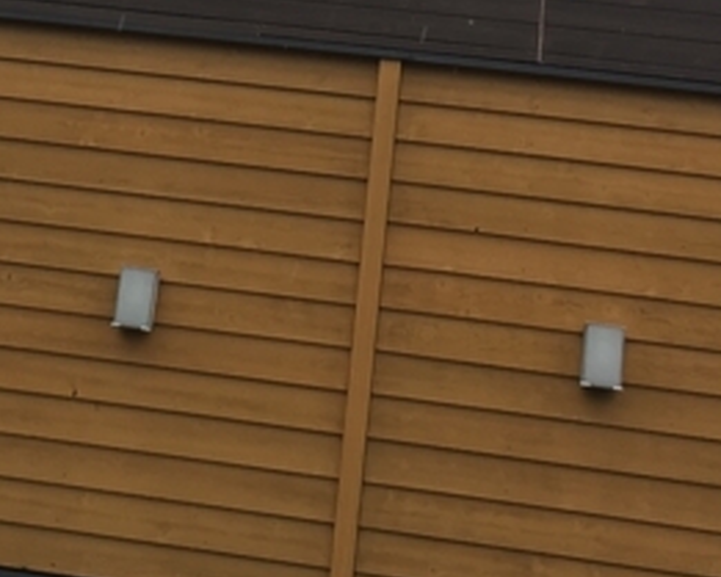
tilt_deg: +15.1
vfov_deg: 13.4
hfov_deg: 17.0
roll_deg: -8.0
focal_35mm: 111
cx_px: 44
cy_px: -168
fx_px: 2369
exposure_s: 1/657
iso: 25
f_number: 2.2
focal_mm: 4.15
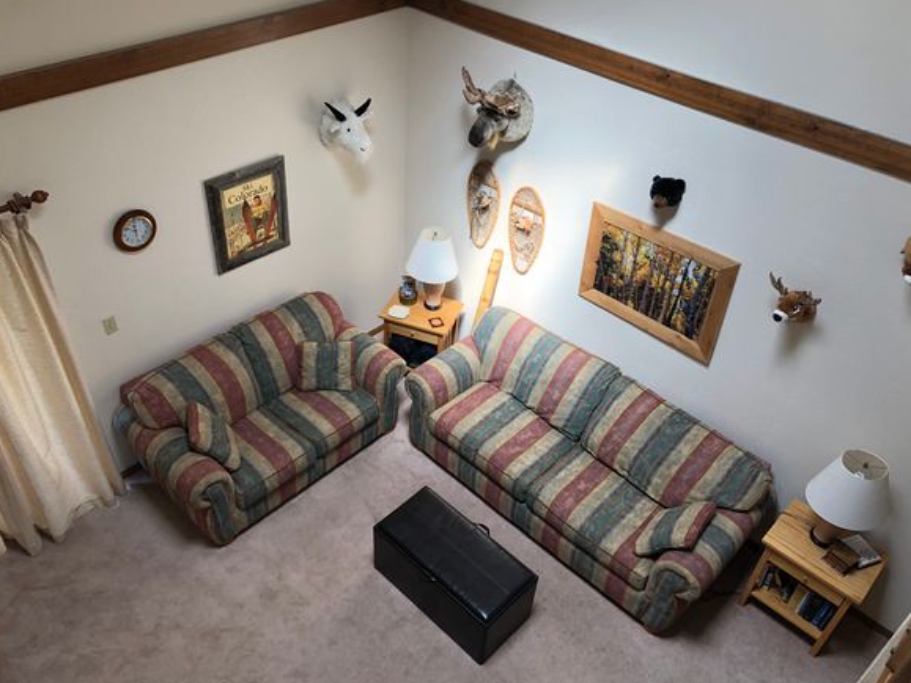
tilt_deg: -39.0
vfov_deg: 48.2
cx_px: 441
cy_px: 343
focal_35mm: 29
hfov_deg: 61.7
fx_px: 763
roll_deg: -2.5
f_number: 1.8
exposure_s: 1/120
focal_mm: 3.99
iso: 64
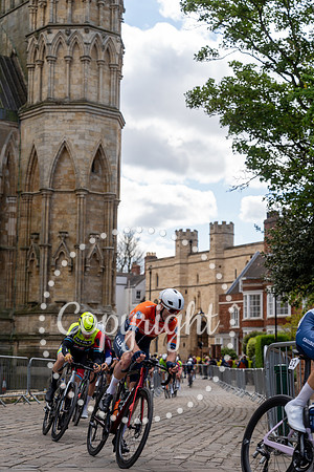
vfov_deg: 30.5
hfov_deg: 20.6
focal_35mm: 66
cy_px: 236
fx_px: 863
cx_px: 157
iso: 125
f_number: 3.5
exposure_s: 1/800
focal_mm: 66
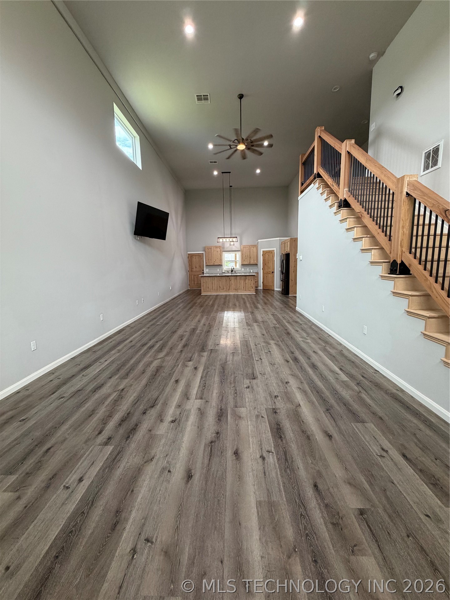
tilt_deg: -8.6
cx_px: 225
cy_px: 300
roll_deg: +1.2
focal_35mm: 14
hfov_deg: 85.7
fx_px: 243
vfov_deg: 102.1
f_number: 2.2
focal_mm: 2.22
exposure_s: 1/60
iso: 160
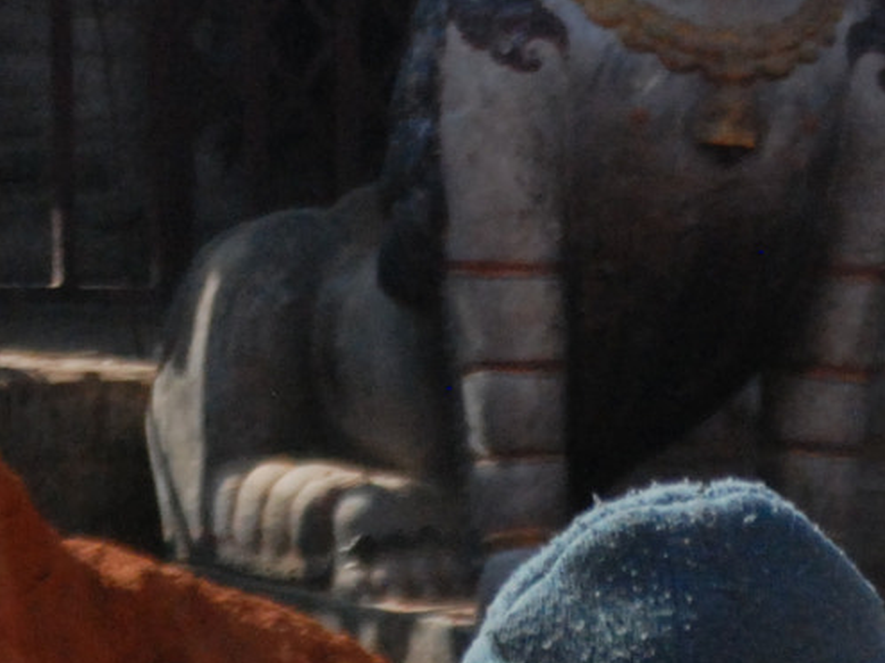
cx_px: 1200
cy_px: 982
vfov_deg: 3.5
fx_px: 10684
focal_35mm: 418
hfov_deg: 4.7
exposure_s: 1/1250
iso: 1000
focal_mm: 70
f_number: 9
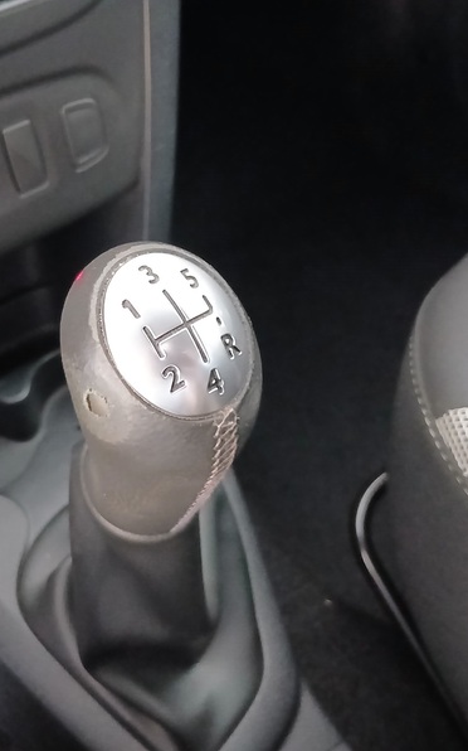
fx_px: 756
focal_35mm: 37
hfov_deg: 34.1
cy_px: 376
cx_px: 151
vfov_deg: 52.8
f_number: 1.8
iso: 1600
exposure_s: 1/16.7
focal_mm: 3.98
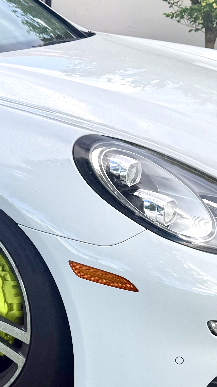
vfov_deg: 28.6
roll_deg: -0.6
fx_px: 757
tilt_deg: -15.5
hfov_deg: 15.4
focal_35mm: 74
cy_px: 187
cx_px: -76
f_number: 1.78
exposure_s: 1/849
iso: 80
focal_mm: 6.76
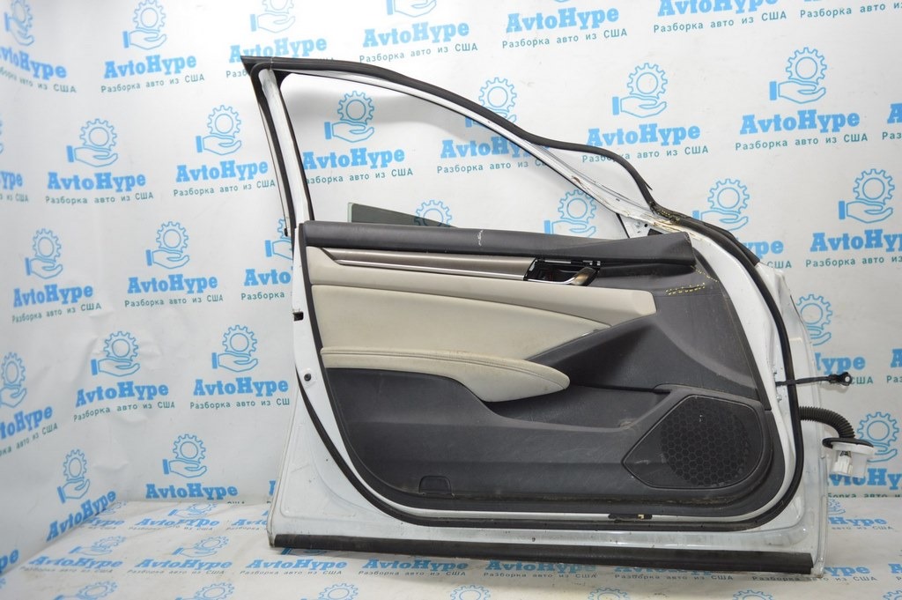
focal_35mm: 27
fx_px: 676
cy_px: 300
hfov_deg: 67.4
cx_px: 451
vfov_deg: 47.9
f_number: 4
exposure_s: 1/60
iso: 400
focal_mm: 18
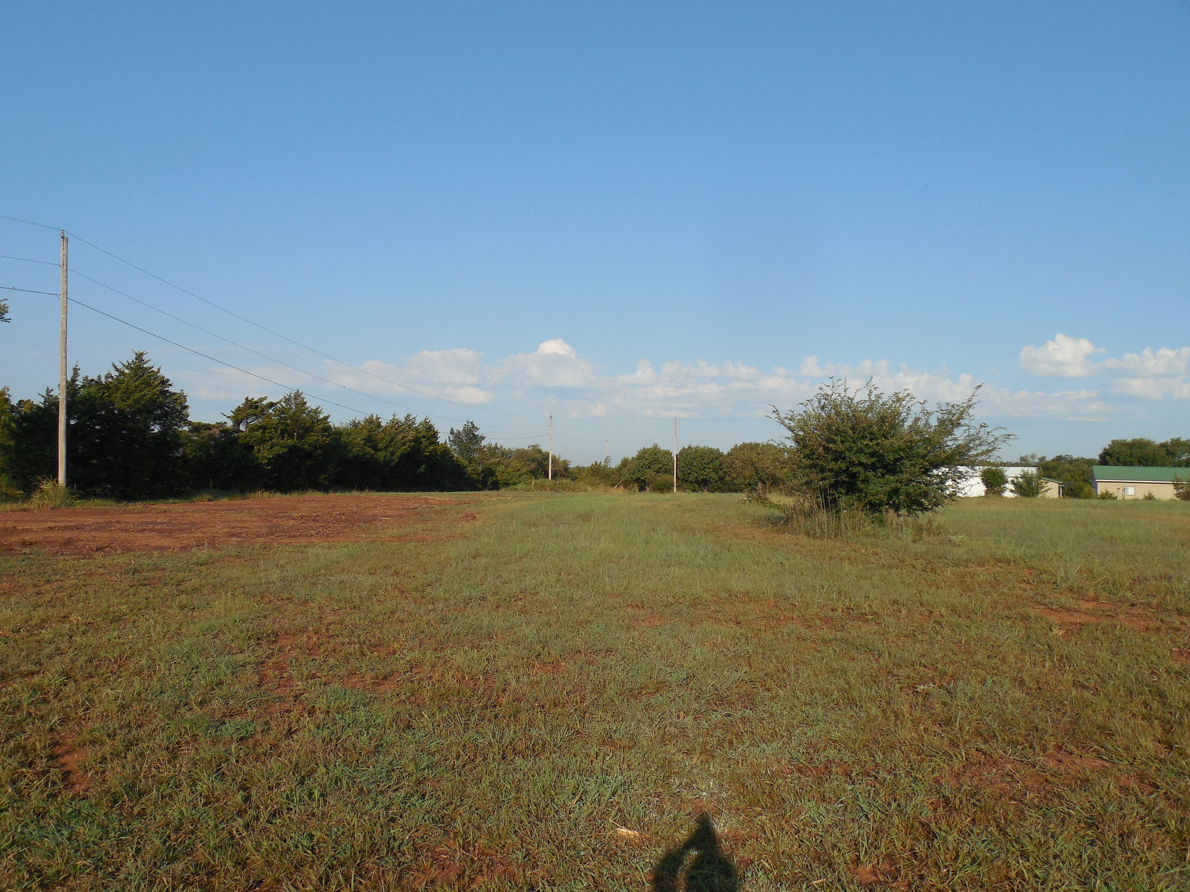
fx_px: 997
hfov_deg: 61.7
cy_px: 433
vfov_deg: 48.2
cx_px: 581
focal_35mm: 29
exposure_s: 1/500
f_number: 6.6
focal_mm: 4.5
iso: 125
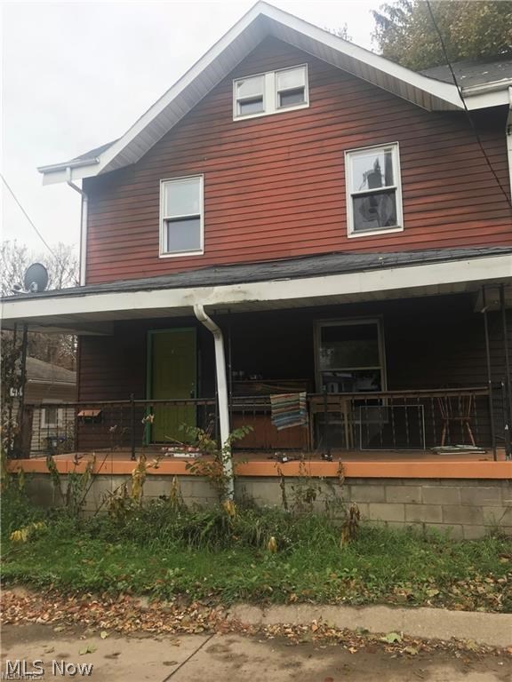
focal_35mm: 28
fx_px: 552
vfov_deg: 63.4
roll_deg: +0.8
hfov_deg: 49.7
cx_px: 256
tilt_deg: +9.1
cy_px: 341
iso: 25
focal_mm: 3.99
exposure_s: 1/120
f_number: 1.8
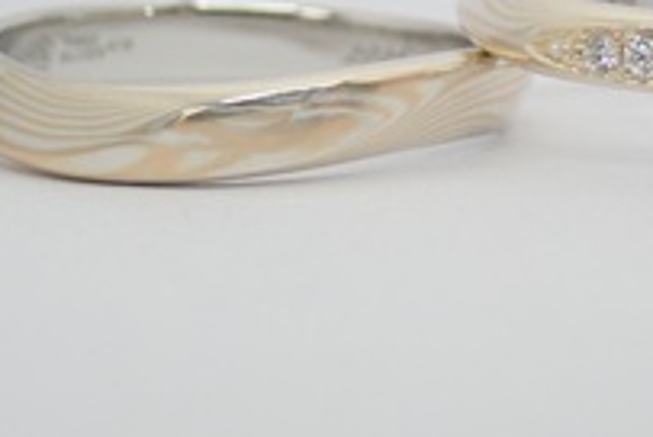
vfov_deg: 7.8
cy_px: 79
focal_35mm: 177
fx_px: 3215
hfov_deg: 11.6
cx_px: 450
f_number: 4.1
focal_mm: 13.65
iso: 200
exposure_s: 1/125
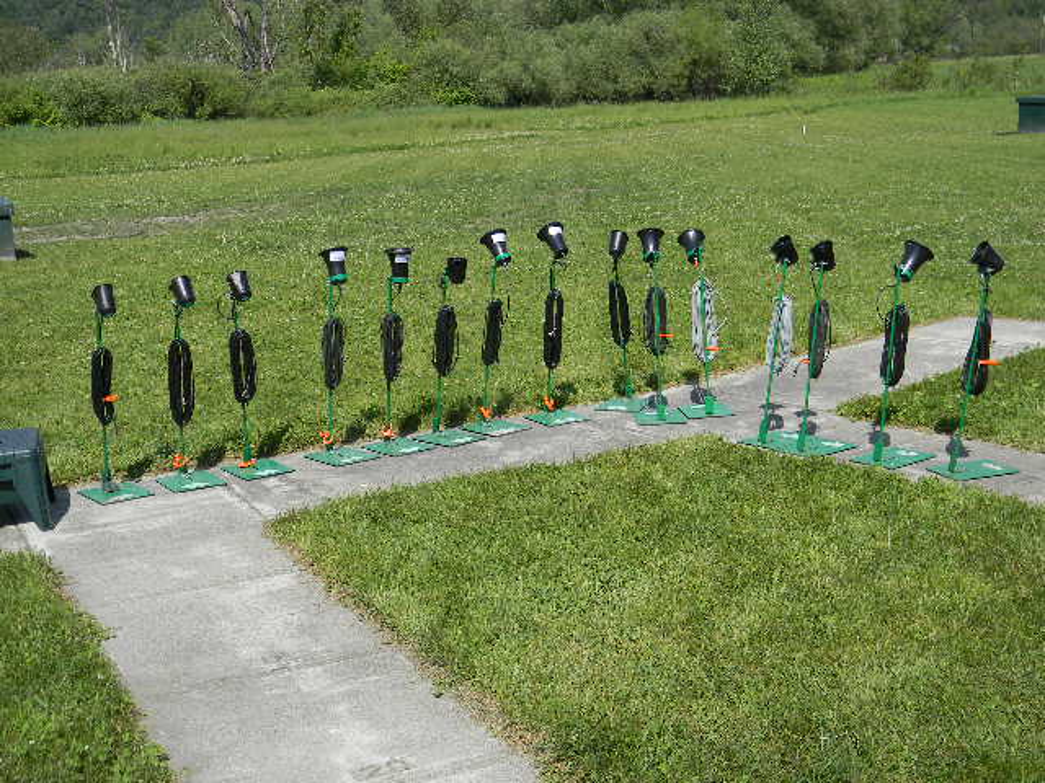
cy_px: 392
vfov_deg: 30.9
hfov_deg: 40.4
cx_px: 522
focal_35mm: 47
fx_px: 1419
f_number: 3.9
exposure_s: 1/782
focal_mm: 8.6
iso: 80
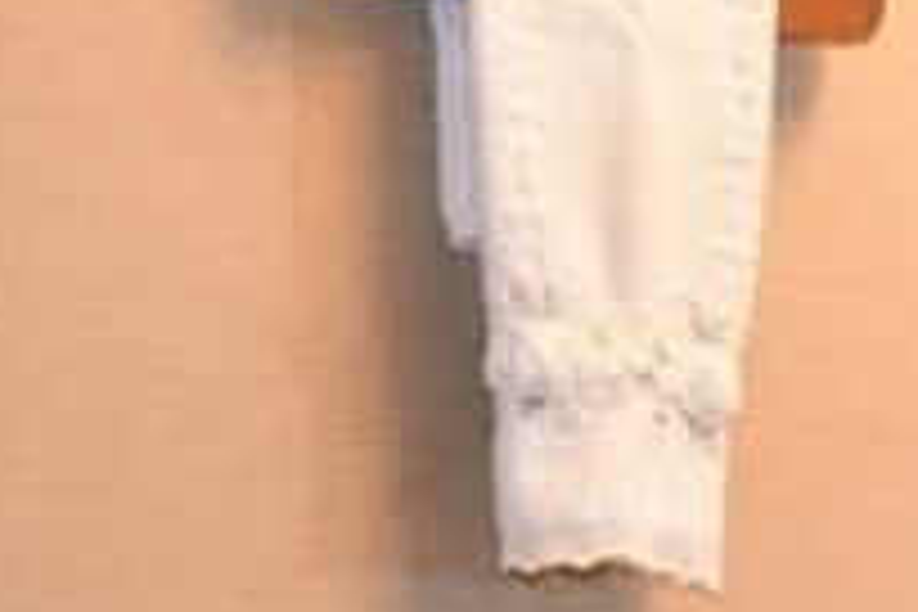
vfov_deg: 11.2
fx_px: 2881
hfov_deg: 18.0
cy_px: 1143
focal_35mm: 113
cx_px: 688
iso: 1100
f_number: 4
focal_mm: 12
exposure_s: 1/60
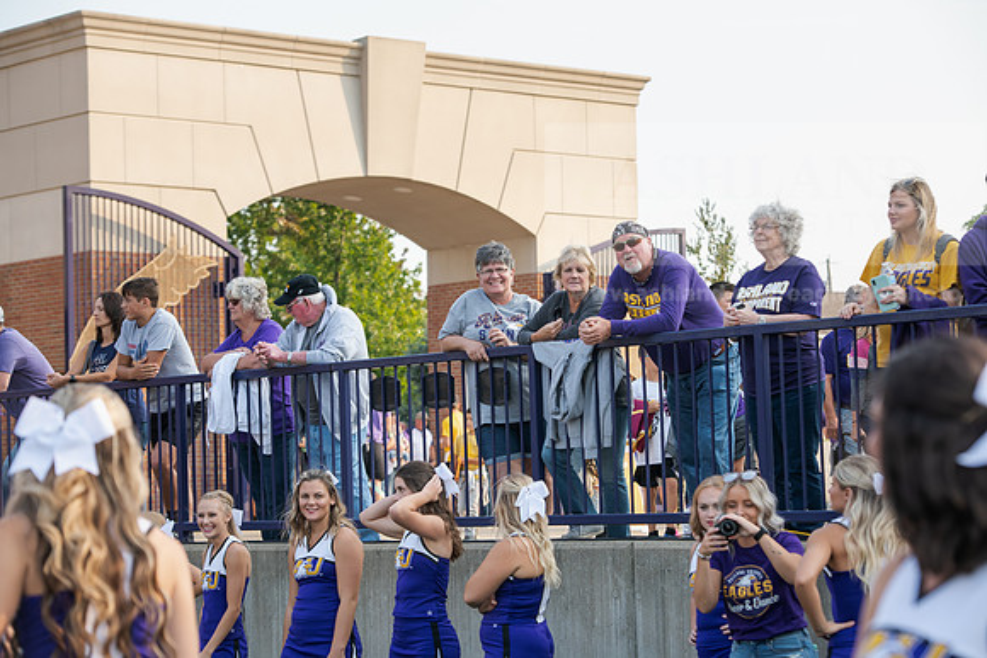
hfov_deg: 20.4
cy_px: 329
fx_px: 2742
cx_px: 494
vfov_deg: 13.7
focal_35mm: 100
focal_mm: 100
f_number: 5
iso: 250
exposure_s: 1/320
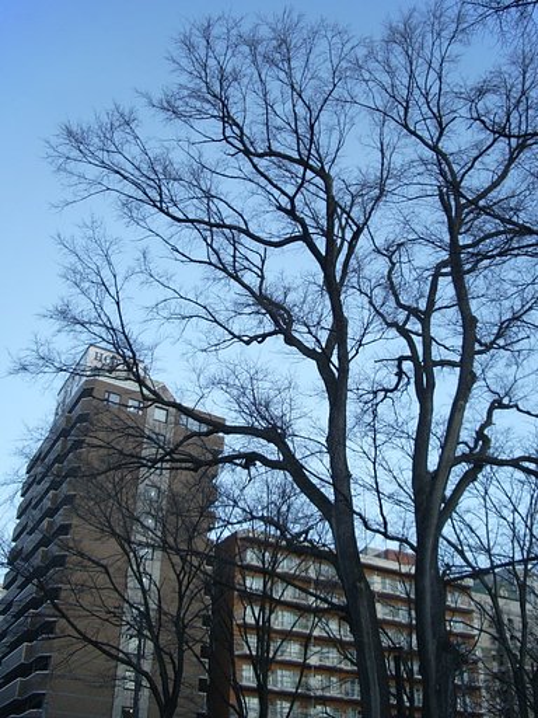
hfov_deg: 40.7
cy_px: 359
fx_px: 725
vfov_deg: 52.6
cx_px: 269
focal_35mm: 35
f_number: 2.6
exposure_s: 1/100
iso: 80
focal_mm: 5.8
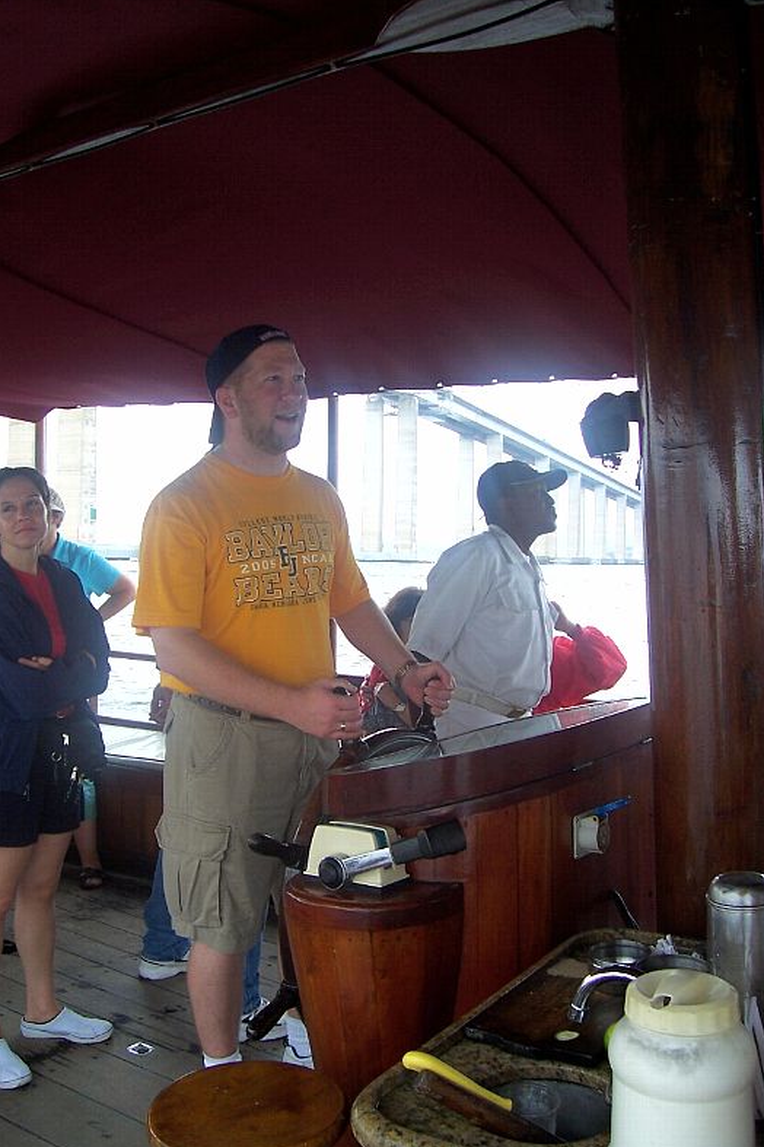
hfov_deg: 36.8
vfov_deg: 53.1
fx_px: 1146
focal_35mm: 36
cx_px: 341
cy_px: 571
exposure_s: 1/250
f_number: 2.7
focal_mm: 5.6
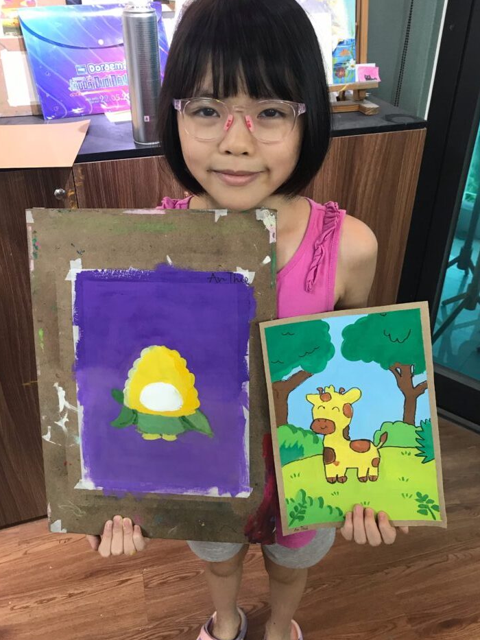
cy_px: 309
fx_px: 555
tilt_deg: -31.6
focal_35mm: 30
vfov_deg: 59.9
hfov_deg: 46.8
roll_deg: +0.0
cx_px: 243
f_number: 1.8
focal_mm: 3.99
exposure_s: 1/33
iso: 32
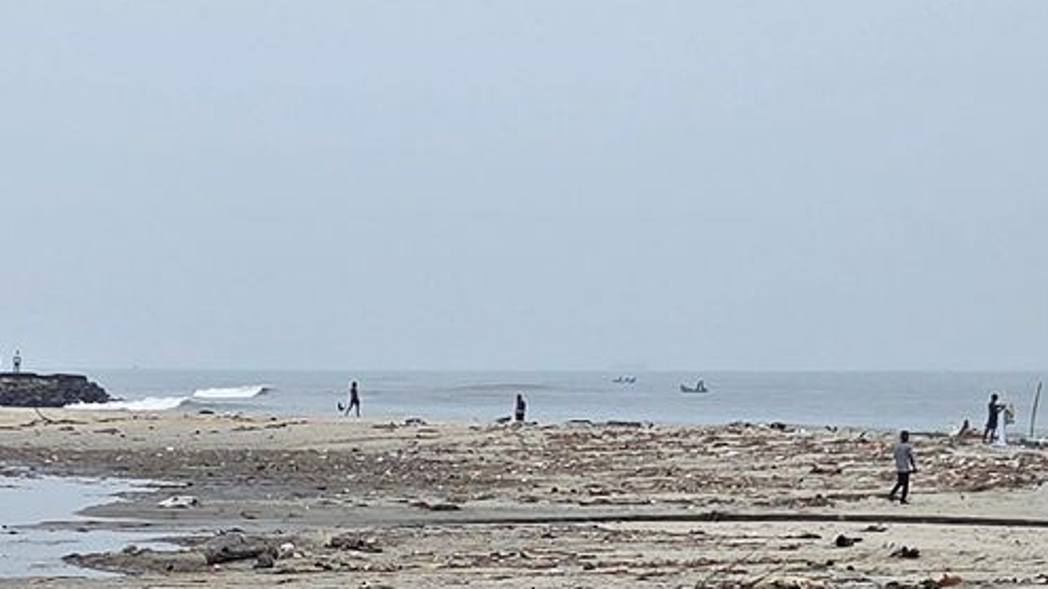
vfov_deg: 11.6
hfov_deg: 21.1
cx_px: 484
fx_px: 2807
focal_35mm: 101
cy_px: 842
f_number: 1.8
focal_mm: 5.4
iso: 80
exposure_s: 1/5699
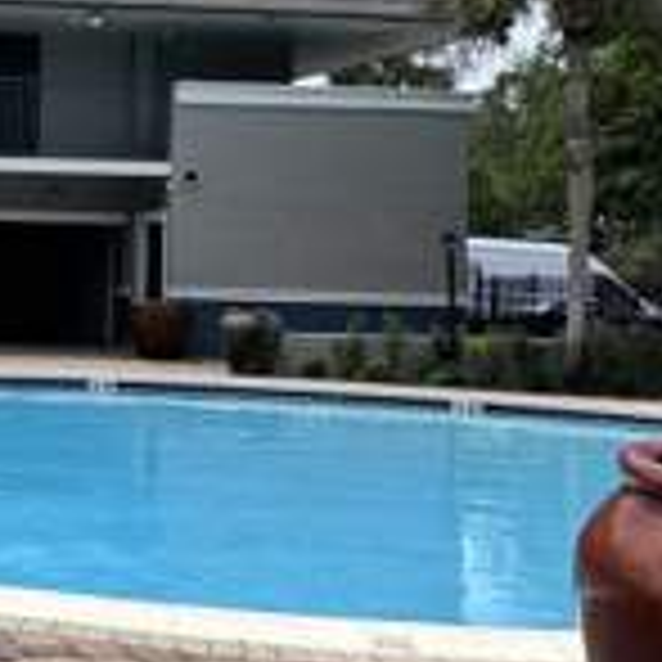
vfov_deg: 24.9
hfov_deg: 22.1
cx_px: -230
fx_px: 1493
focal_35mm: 69
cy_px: 227
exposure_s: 1/6211
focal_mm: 6.86
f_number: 1.78
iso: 80
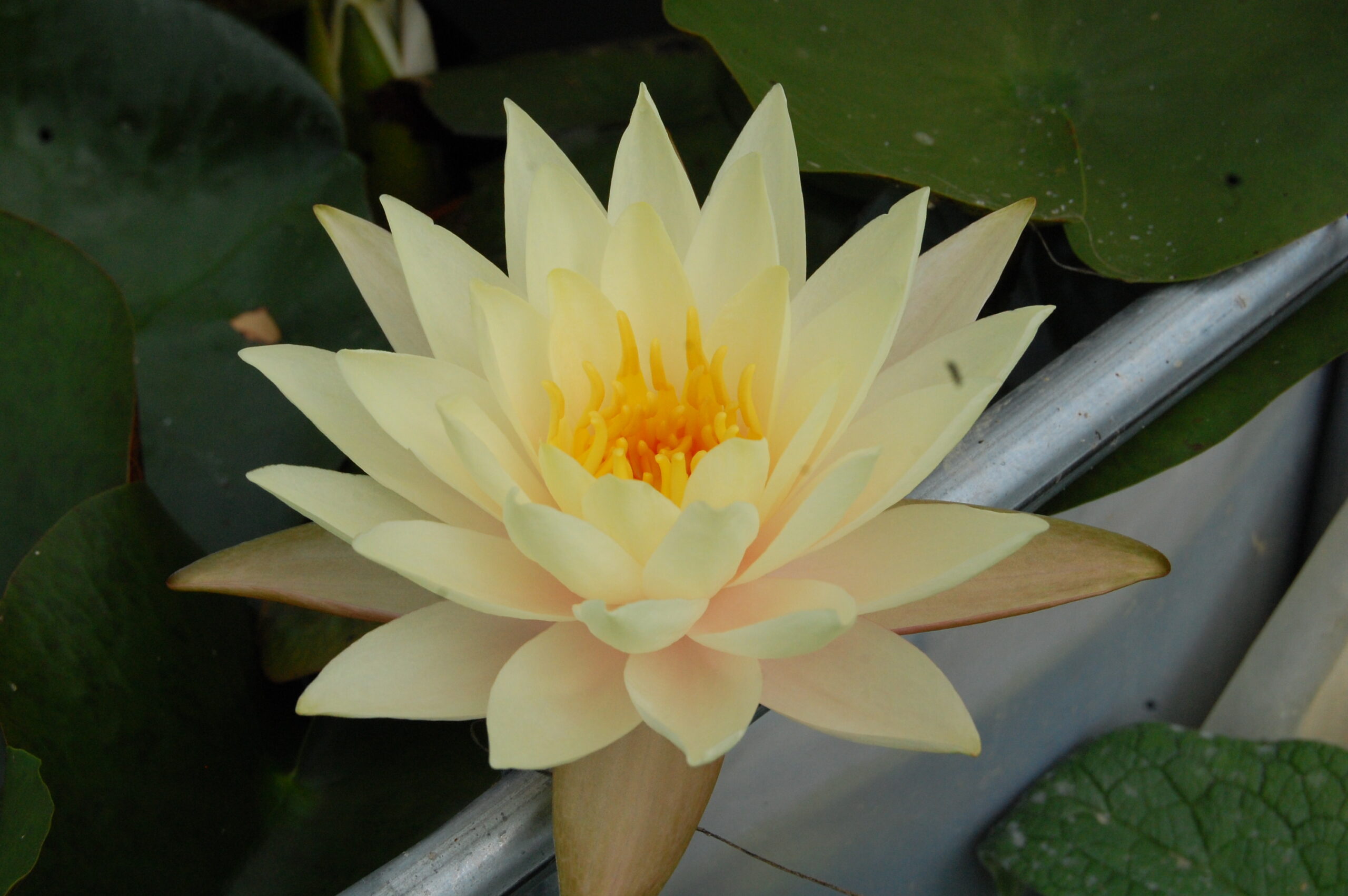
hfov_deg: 29.3
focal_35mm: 69
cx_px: 674
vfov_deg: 19.7
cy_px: 448
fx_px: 2581
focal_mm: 46
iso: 800
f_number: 14
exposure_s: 1/800
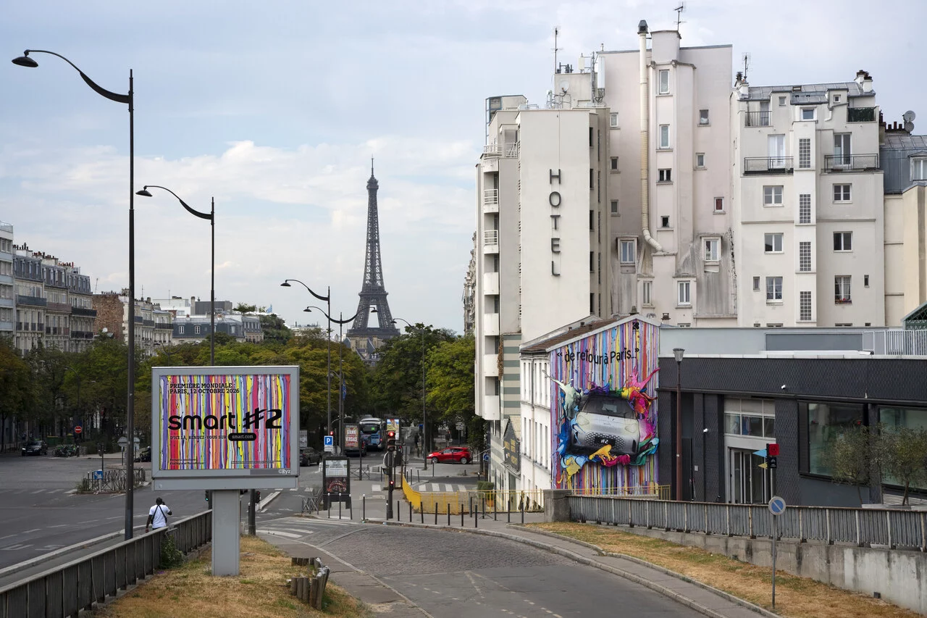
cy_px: 309
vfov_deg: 19.5
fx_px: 1802
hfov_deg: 28.8
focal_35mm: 70
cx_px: 464
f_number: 8
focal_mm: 70
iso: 800
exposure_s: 1/400
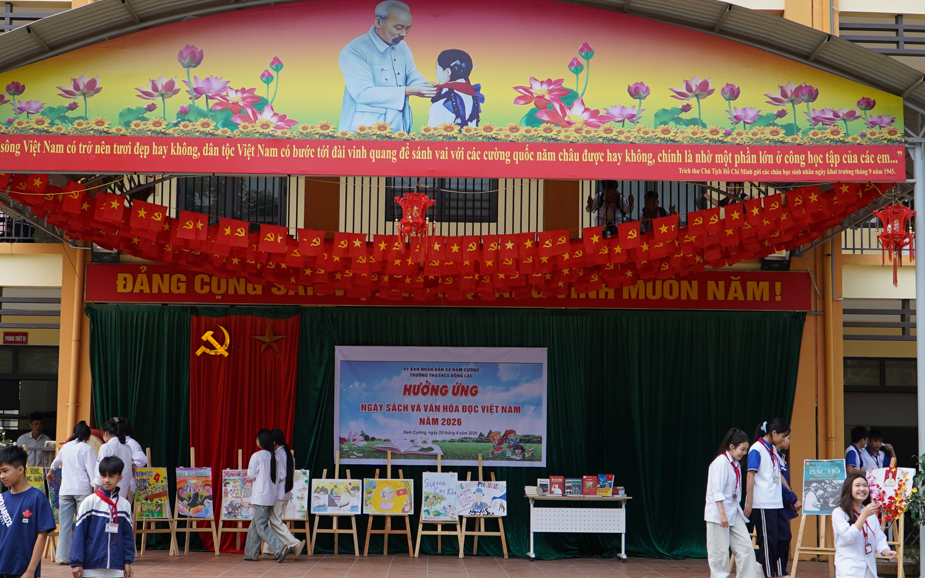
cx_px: 385
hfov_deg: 42.5
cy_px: 347
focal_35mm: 47
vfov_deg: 27.4
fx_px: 1185
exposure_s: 1/200
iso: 100
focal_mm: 23
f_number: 4.5
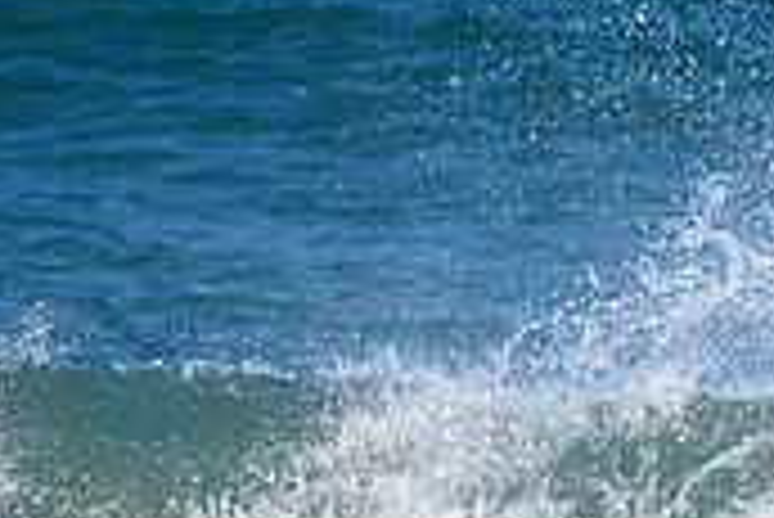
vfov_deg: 0.5
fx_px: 54439
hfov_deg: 0.8
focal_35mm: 2530
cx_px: 999
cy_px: 736
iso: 720
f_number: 5.6
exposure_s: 1/4000
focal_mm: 500
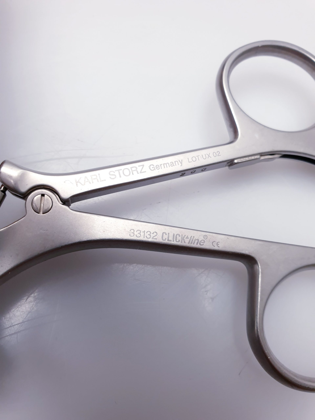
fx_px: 315
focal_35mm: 26
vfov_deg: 67.3
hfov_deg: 53.1
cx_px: 158
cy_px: 210
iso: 80
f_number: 2.4
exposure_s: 1/100
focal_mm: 4.3
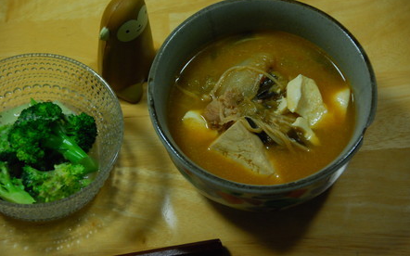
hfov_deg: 15.6
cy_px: 121
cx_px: 208
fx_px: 1497
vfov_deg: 9.8
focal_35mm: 134
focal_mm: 86
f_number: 5.6
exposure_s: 1/30
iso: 800
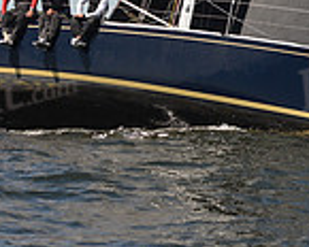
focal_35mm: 263
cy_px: -24
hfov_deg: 7.3
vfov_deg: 5.9
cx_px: 190
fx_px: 2405
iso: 250
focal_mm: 70
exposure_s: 1/1600
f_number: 4
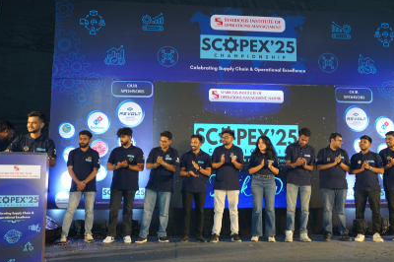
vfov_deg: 33.3
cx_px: 226
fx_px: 437
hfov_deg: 48.3
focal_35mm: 40
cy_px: 123
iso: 1600
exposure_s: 1/160
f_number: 5
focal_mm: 32
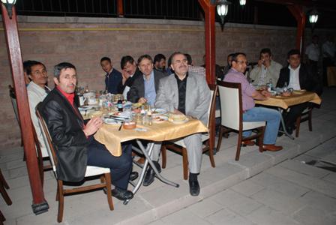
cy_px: 112
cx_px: 168
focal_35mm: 30
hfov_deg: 61.9
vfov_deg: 43.7
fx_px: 280
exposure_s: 1/60
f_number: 4
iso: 100
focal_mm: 20
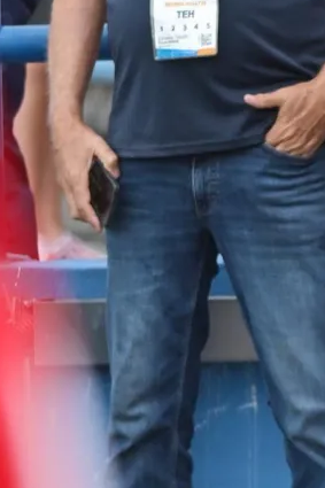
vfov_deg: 3.2
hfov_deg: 2.1
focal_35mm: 644
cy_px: 183
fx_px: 8727
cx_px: 395
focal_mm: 240
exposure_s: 1/1000
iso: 640
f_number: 4.5
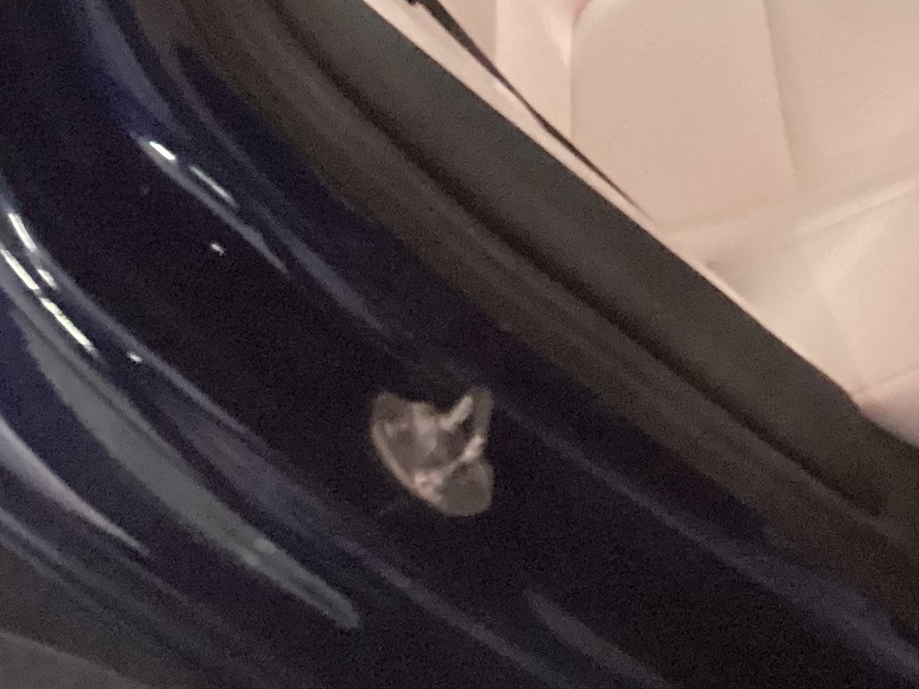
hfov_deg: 20.2
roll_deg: +1.5
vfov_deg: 14.9
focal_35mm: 93
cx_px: 978
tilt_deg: -29.3
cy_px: -312
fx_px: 2469
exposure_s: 1/25
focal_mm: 3.3
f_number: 2.4
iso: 640
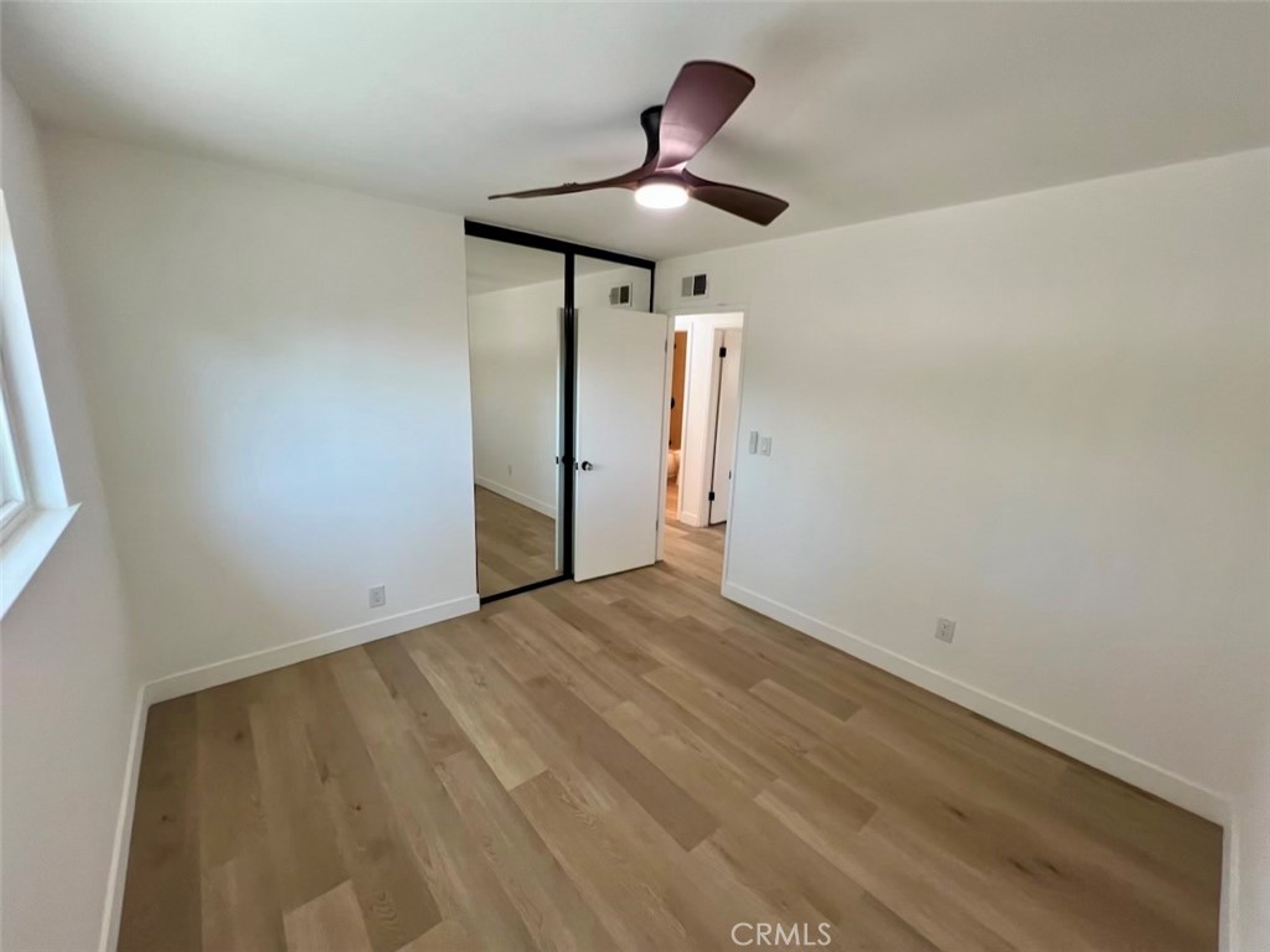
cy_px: 476
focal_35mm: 13
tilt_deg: -11.9
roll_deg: -2.7
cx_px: 635
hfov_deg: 106.2
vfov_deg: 89.9
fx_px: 477
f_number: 1.8
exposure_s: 1/120
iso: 100
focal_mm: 1.57
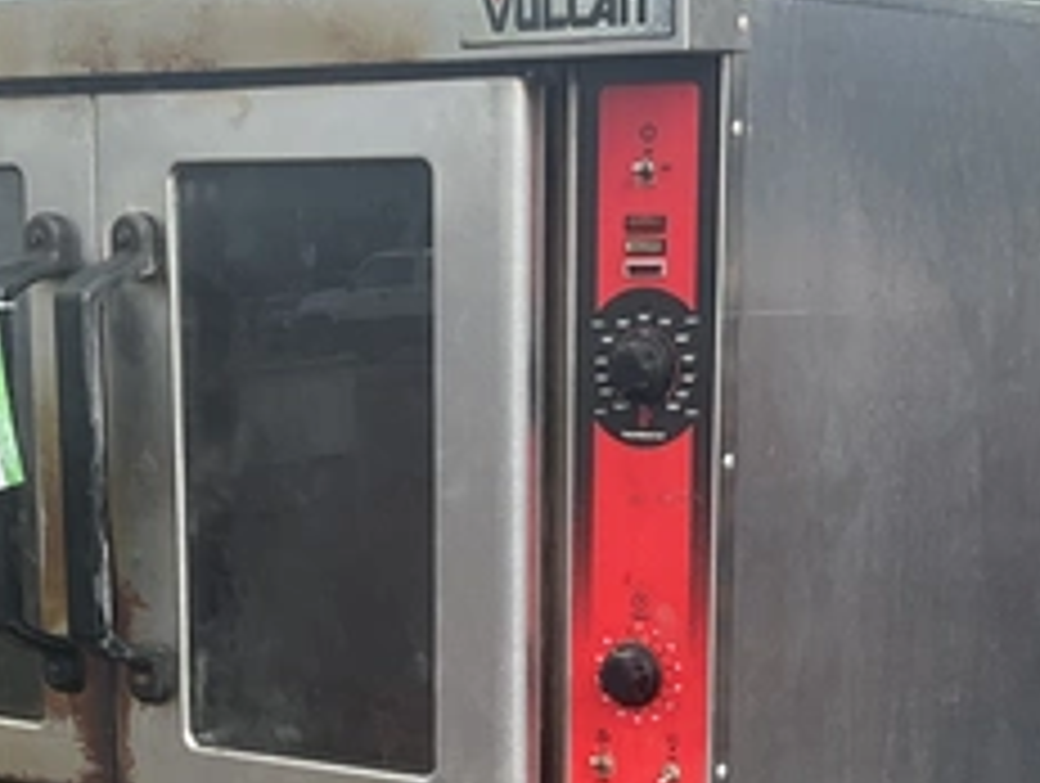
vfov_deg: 15.1
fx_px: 2829
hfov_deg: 20.8
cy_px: 988
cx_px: 477
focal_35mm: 94
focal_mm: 3
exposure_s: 1/568
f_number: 1.8
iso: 25
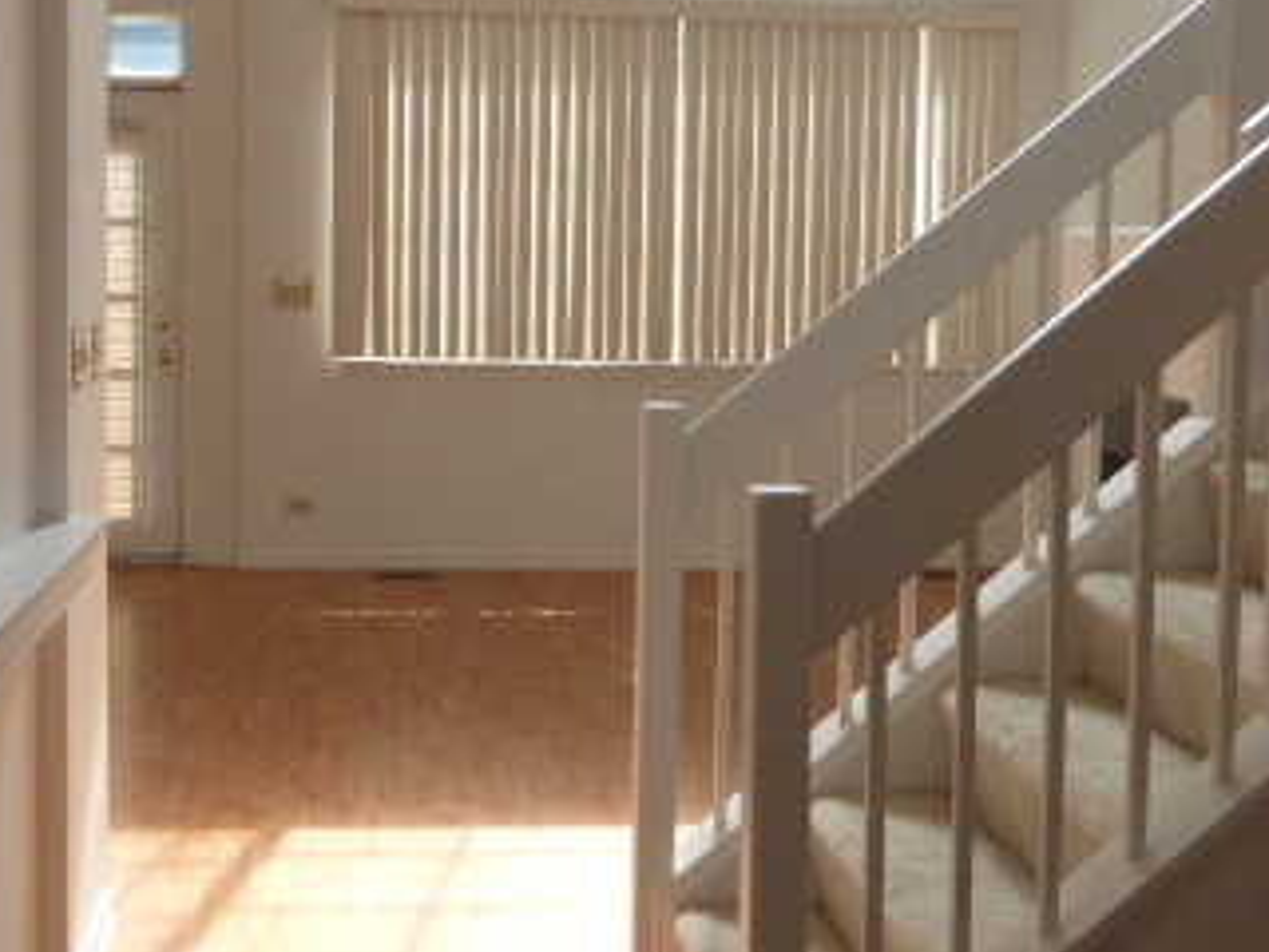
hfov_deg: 39.5
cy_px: 349
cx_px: 512
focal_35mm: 48
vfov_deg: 30.1
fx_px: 1760
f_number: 3.3
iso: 100
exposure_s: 1/125
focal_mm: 4.3
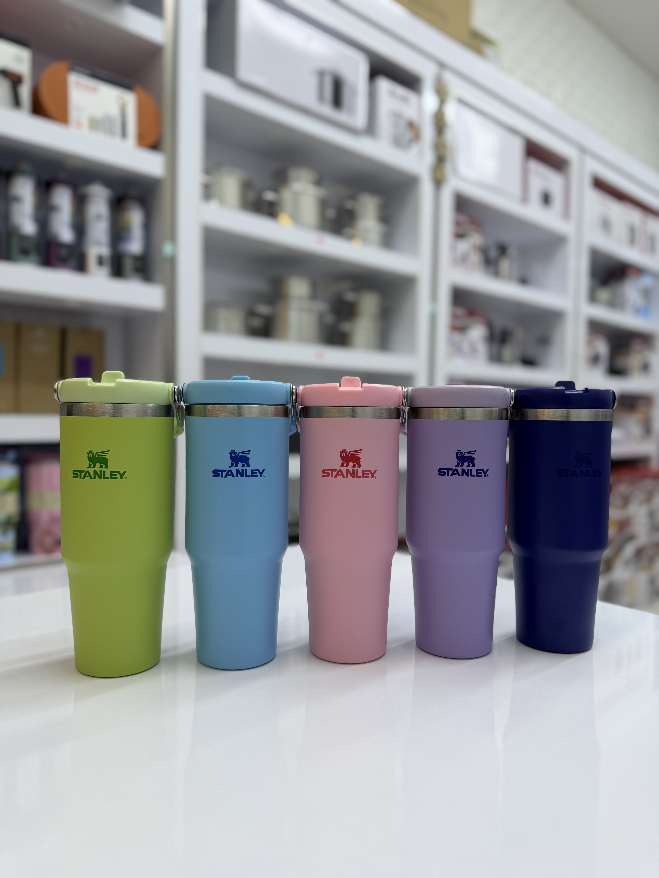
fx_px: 609
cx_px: 330
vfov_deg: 71.6
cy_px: 439
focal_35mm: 24
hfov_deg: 56.8
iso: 64
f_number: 1.78
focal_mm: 6.76
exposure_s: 1/202
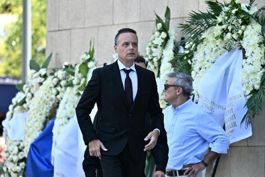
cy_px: 88
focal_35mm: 420
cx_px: 132
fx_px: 3091
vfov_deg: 3.3
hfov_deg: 4.9
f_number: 6
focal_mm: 420
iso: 1000
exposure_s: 1/640
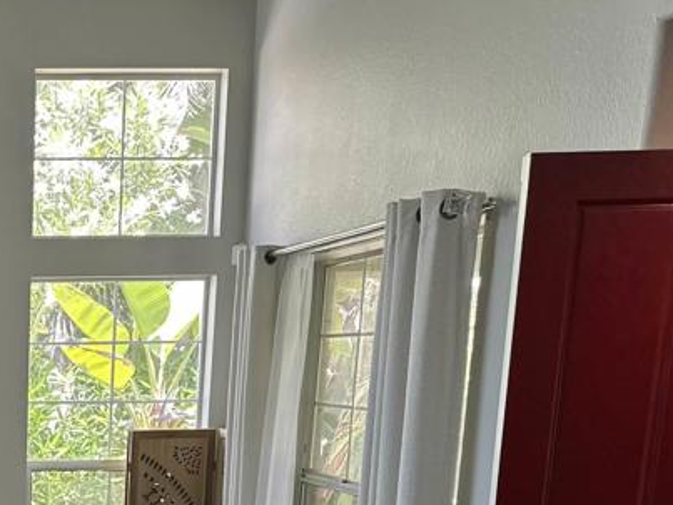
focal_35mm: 61
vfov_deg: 22.0
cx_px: -92
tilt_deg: -12.1
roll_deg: +0.2
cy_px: 629
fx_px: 1186
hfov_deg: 28.4
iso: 100
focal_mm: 6.86
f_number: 1.78
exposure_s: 1/120
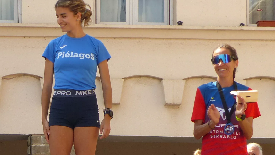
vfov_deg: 8.4
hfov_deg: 14.8
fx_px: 1050
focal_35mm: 144
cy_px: 154
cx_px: 37
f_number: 4
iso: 100
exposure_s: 1/320
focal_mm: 9.4
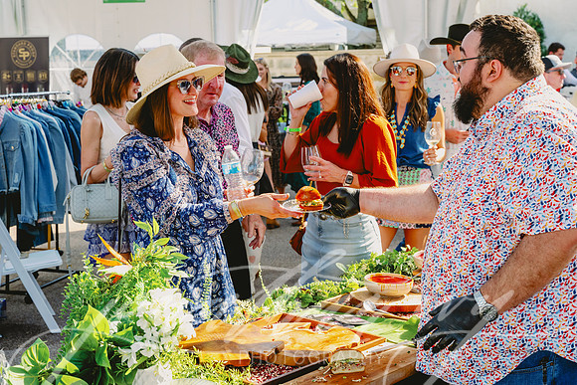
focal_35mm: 55
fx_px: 882
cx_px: 288
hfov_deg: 36.2
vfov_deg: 24.6
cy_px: 192
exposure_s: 1/500
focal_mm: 55
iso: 800
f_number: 7.1
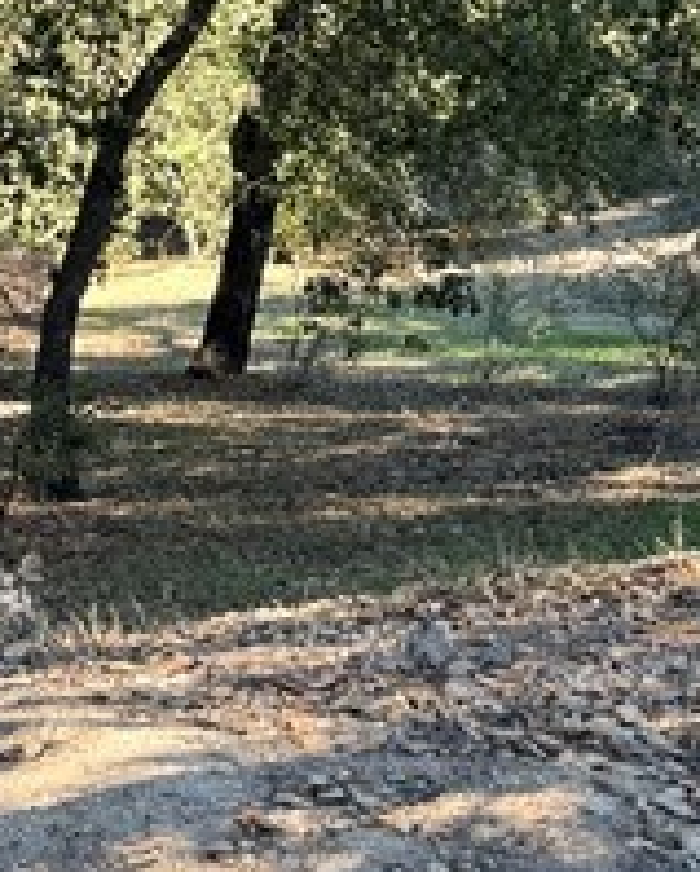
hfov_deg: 11.4
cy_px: -163
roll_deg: -2.5
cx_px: -726
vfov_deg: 15.3
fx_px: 3126
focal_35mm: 121
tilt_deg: -7.5
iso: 64
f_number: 1.78
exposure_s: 1/133
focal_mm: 6.76
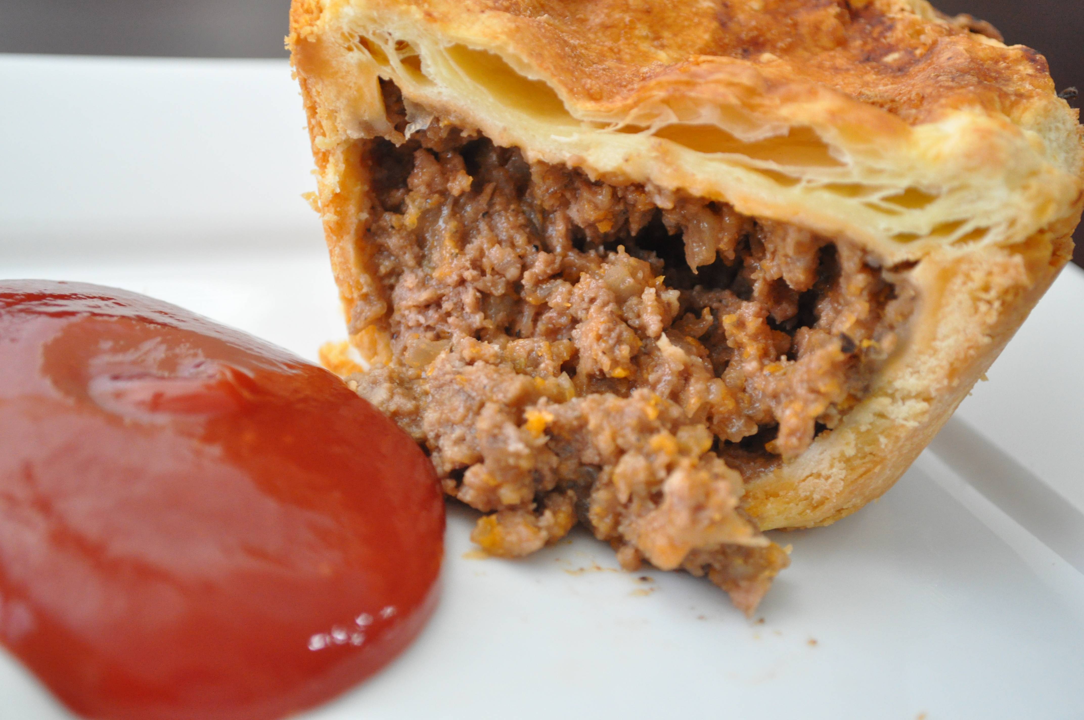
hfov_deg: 29.3
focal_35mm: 69
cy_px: 360
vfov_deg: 19.7
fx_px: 2075
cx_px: 542
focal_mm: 46
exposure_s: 1/20
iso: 1600
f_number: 5.3
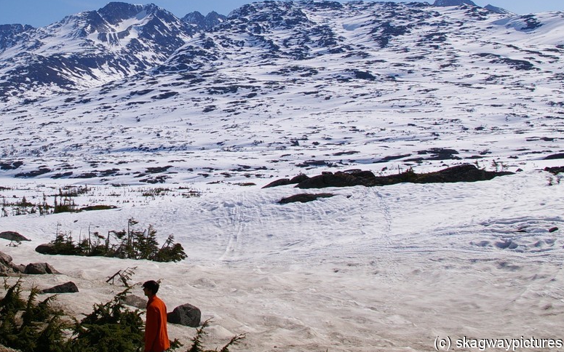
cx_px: 125
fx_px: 784
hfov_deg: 38.3
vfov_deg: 24.7
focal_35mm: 51
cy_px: 47
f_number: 13
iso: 200
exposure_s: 1/500
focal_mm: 20
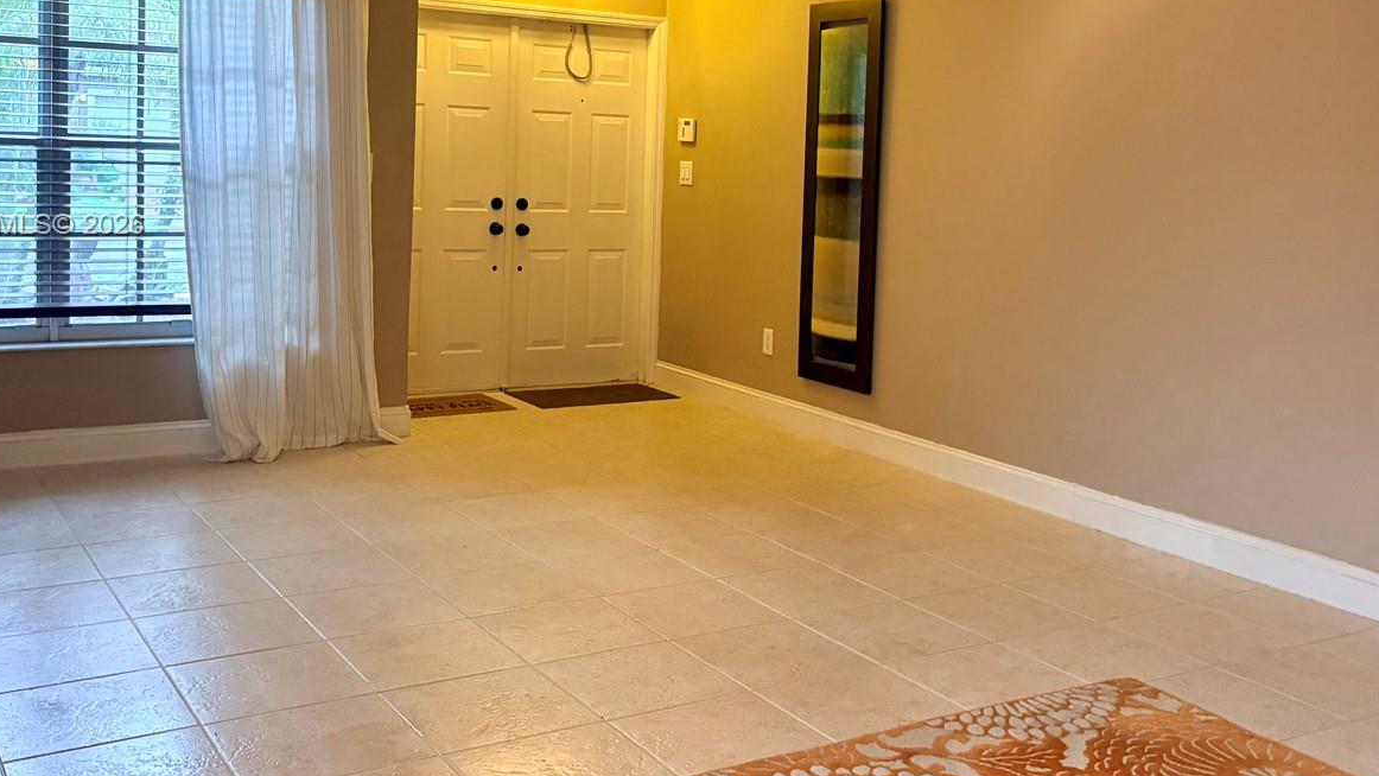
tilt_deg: -2.9
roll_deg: -1.9
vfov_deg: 30.1
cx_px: 724
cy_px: 227
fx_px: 1426
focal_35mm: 39
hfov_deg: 51.6
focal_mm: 5.96
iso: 200
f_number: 1.6
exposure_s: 1/120
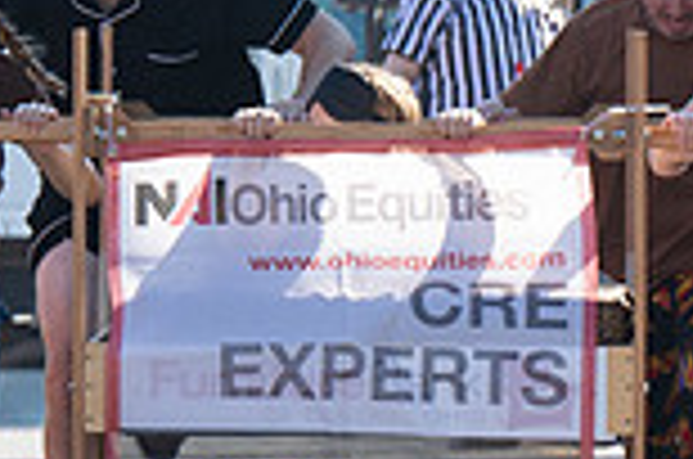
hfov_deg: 2.4
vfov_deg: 1.6
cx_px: 326
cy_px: 247
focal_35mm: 856
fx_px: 16444
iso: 200
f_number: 8
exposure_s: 1/250
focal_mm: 155
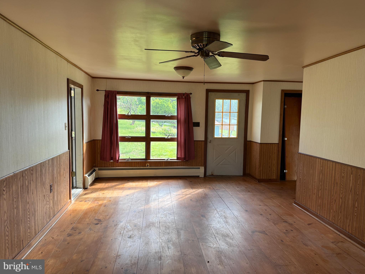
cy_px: 137
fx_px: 253
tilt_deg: -3.5
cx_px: 182
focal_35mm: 24
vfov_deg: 56.8
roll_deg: -1.3
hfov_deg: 71.6
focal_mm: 6.76
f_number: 1.78
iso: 125
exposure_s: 1/172
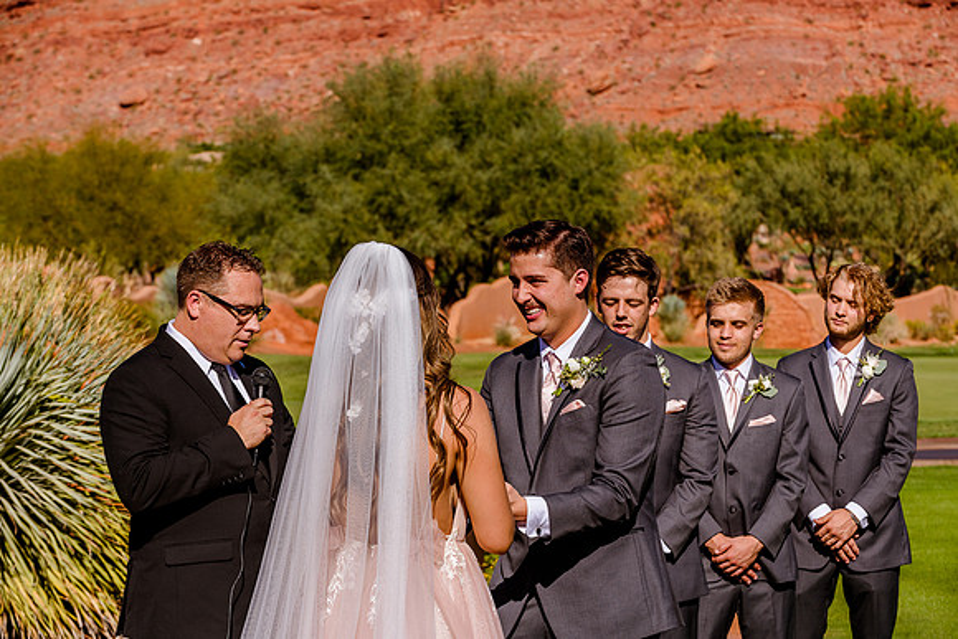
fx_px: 2928
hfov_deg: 18.6
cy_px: 320
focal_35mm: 110
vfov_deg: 12.5
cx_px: 479
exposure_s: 1/800
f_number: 9
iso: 200
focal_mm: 110
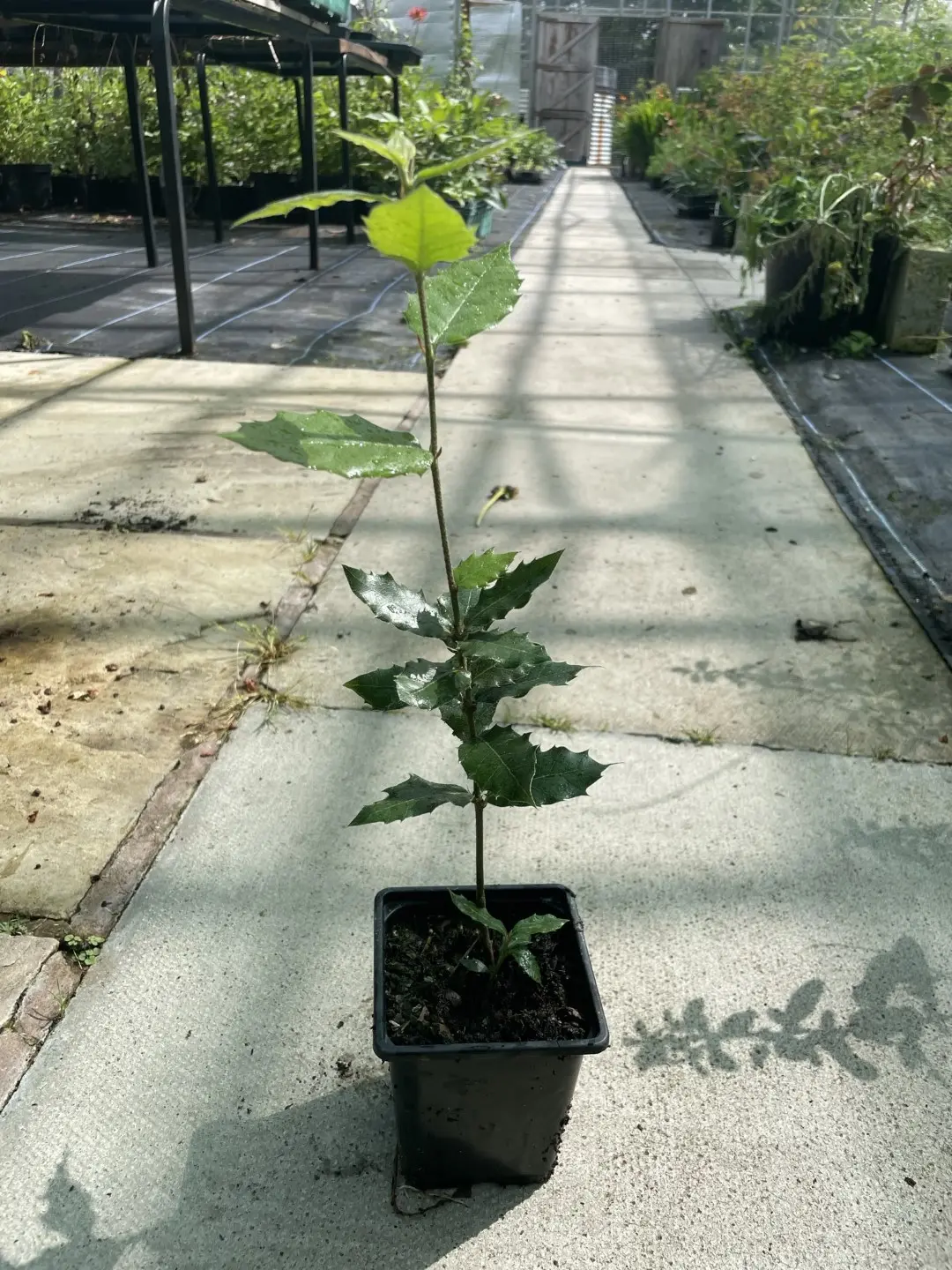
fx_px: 953
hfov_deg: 53.1
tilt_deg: -26.6
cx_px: 476
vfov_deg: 67.3
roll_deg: -1.8
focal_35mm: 26
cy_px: 635
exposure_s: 1/2747
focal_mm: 4.2
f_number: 1.6
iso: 32
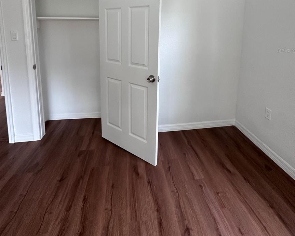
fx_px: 166
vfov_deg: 65.0
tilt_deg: -7.8
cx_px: 148
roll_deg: -1.3
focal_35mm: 19
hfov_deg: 83.3
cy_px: 50
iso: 320
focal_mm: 2.22
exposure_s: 1/99
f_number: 2.2
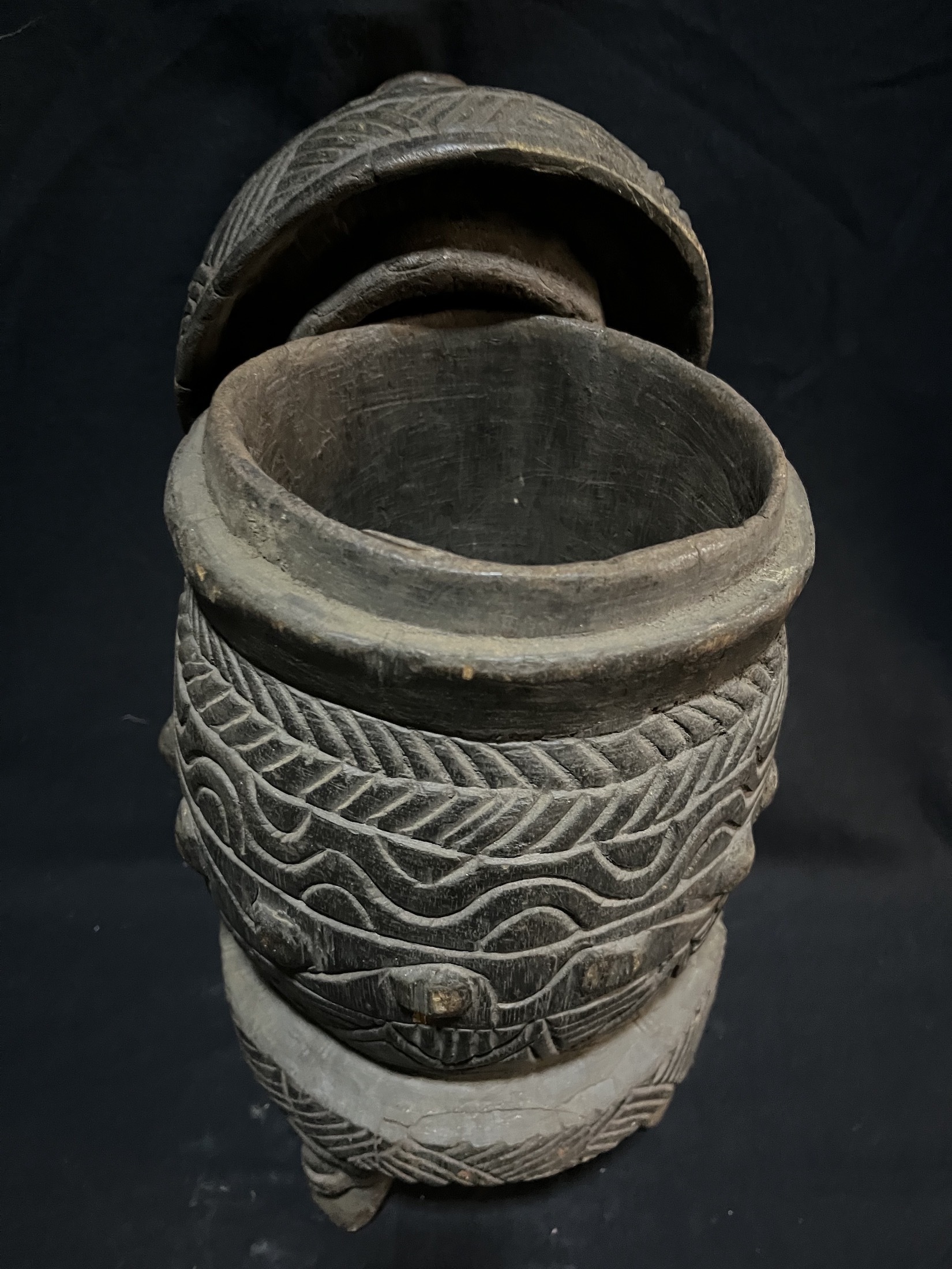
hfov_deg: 53.1
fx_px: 953
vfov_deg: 67.3
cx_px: 476
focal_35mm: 26
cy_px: 634
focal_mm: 5.1
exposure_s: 1/21
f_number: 1.6
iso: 1000
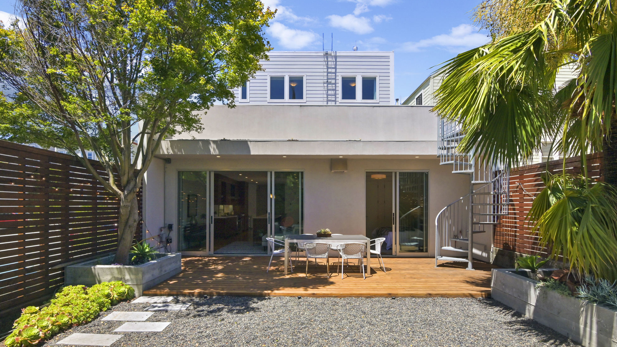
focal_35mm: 18
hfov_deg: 92.7
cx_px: 306
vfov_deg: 60.6
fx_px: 294
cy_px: 206
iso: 400
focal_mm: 17
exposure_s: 1/1600
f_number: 11
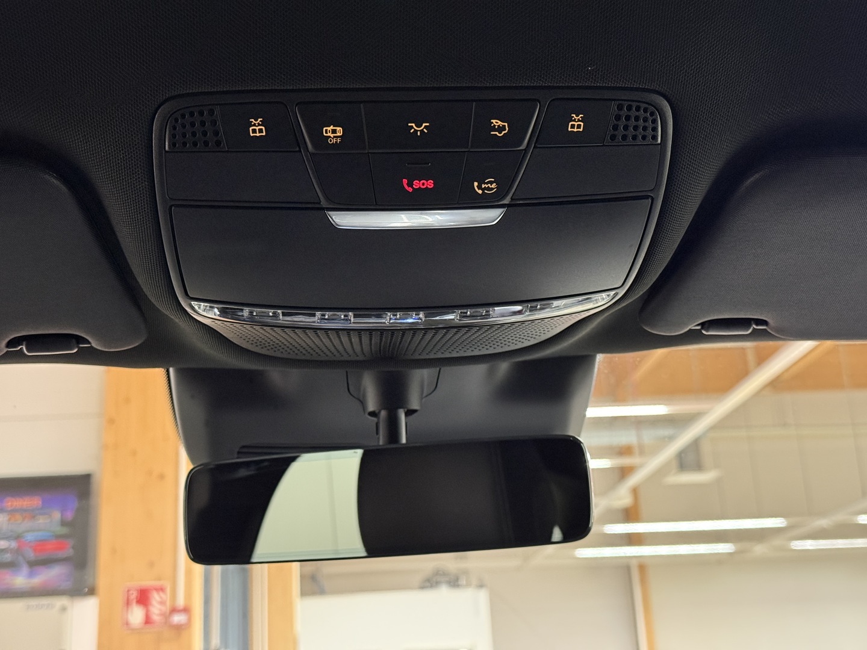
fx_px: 1202
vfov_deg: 30.3
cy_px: 325
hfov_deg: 39.7
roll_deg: +3.5
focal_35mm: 48
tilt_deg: +18.0
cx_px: 434
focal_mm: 6.76
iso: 500
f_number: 1.78
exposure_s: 1/34
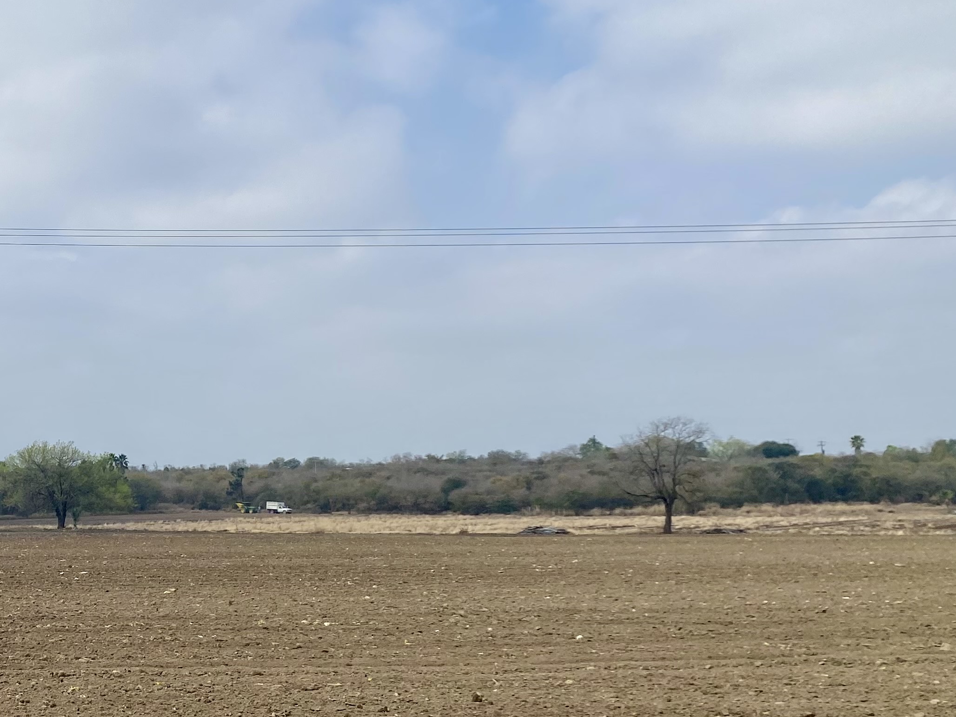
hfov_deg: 34.9
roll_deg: -3.1
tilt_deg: +3.9
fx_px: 1408
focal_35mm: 51
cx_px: 60
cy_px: 378
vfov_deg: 28.6
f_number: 1.8
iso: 32
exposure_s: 1/4808
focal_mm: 4.25
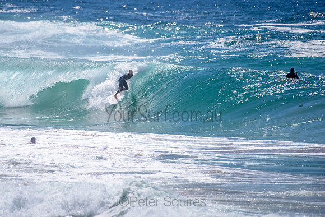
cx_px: 126
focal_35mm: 613
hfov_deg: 3.4
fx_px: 5533
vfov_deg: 2.2
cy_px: 84
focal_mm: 500
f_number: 5.6
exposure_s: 1/2000
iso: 90
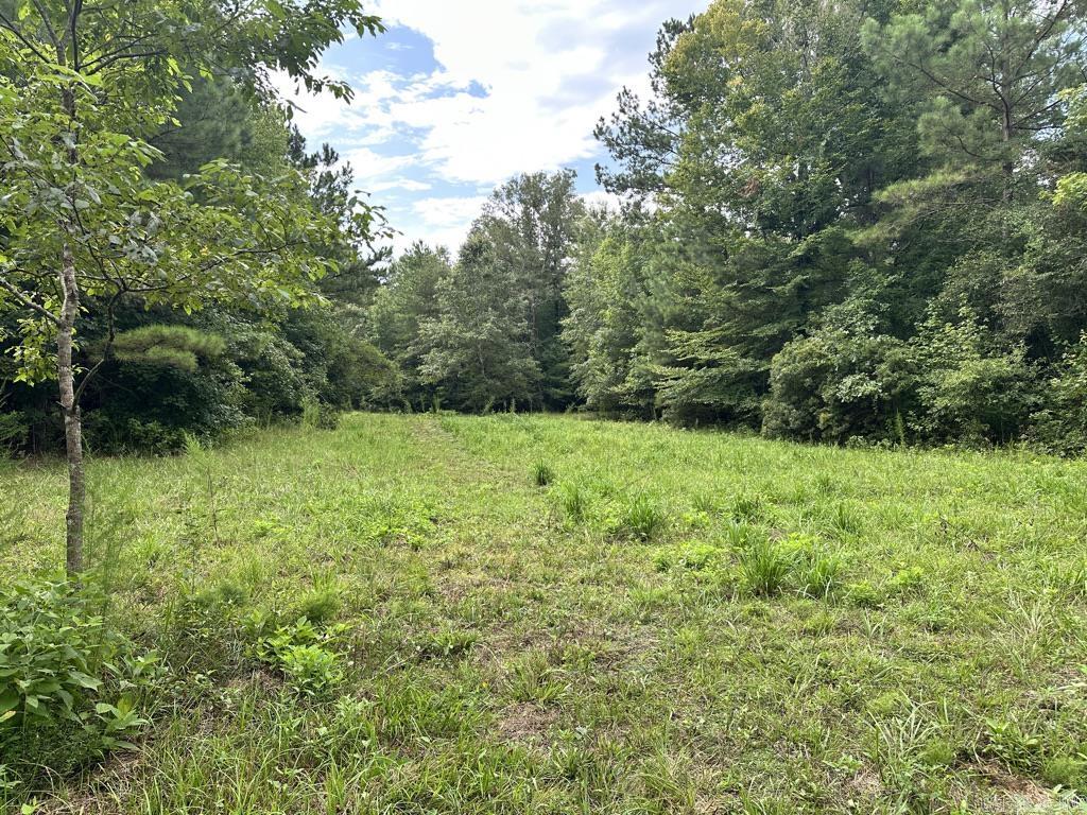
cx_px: 544
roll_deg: +2.6
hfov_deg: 71.6
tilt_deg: -0.9
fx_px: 754
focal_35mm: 24
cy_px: 408
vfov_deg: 56.8
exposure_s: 1/894
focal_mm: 6.86
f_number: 1.78
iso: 80
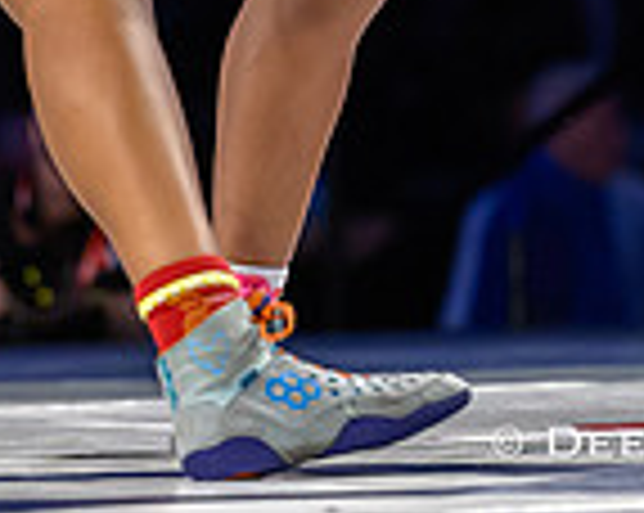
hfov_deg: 3.0
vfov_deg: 2.4
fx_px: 12201
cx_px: 384
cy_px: -127
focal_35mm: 641
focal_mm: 120
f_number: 2.8
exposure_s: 1/800
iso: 2800
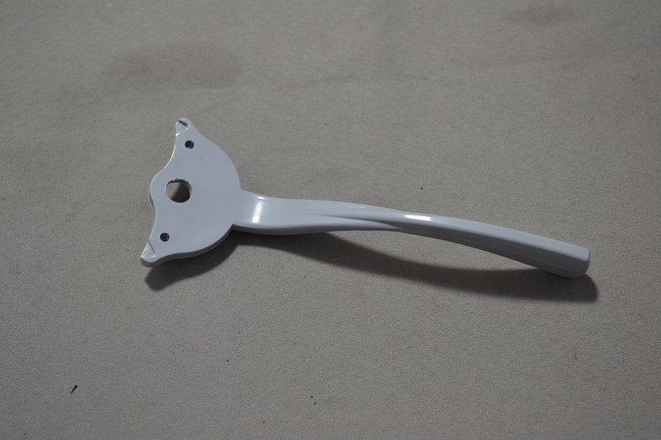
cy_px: 220
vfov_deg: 20.2
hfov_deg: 29.9
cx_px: 330
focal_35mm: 68
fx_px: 1239
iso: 400
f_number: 5.3
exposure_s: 1/30
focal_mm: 45
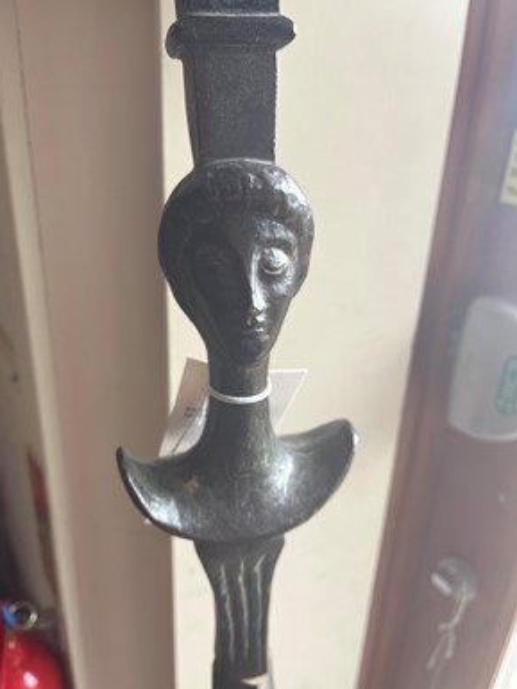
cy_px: 342
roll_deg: -2.1
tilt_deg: -24.8
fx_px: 537
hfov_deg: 51.4
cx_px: 250
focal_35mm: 27
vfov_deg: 65.3
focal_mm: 5.1
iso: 32
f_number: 1.6
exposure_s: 1/122
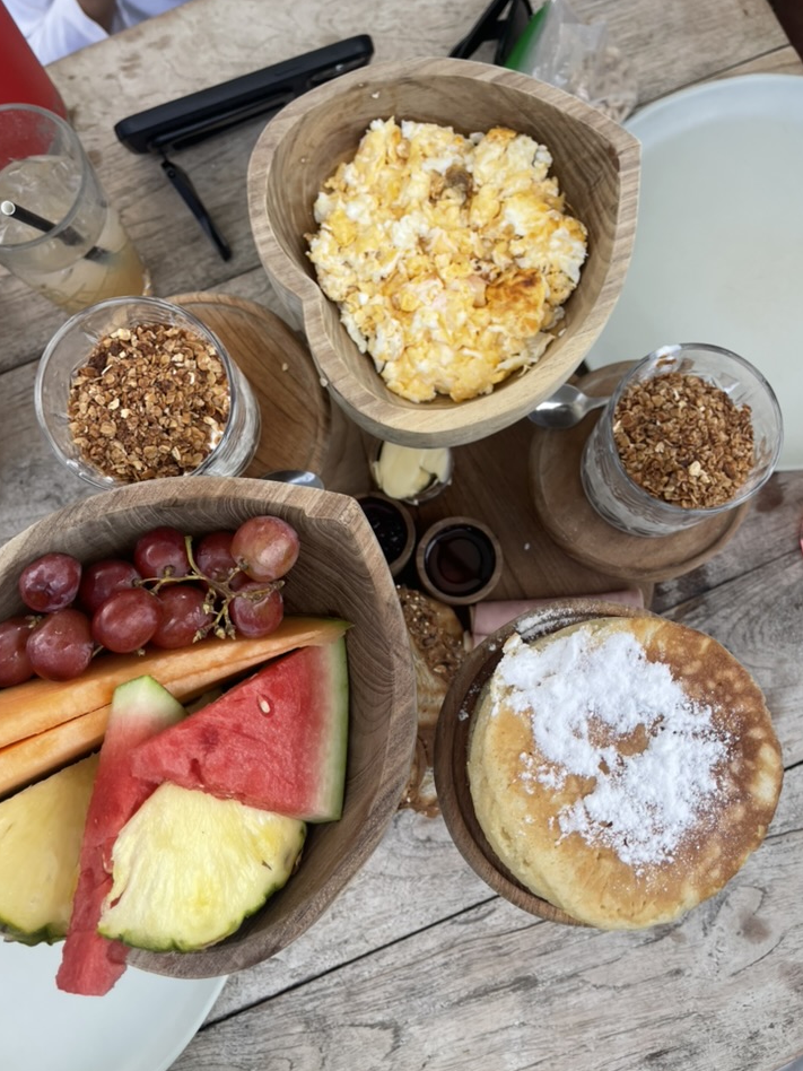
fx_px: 835
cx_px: 428
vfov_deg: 65.3
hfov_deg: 51.3
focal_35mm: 27
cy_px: 549
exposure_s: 1/535
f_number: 1.6
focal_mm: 5.1
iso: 32
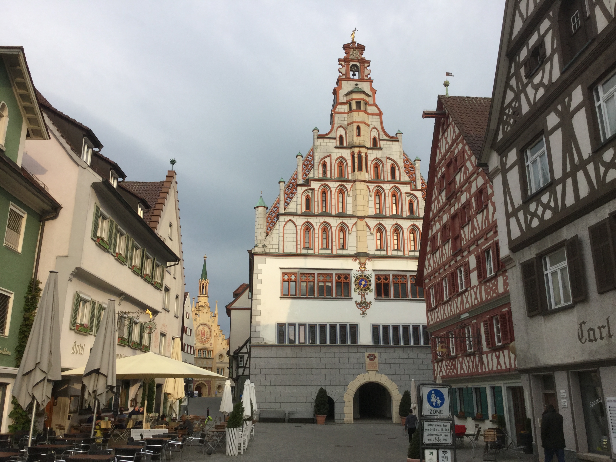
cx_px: 308
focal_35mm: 31
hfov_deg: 58.4
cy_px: 231
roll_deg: +0.2
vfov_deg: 45.4
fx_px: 552
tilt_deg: +16.3
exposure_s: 1/702
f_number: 2.4
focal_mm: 3.3
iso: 25
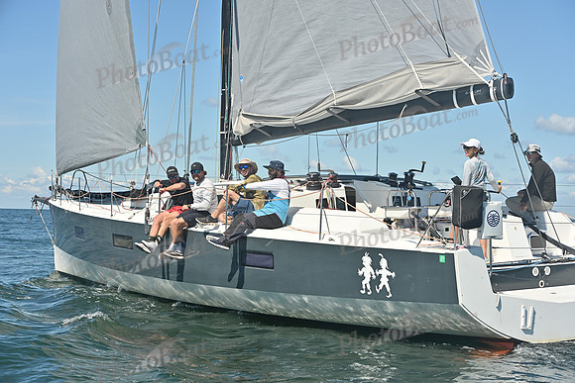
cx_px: 288
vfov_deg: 19.5
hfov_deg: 28.8
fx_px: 1118
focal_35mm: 70
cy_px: 192
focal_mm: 70
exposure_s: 1/1600
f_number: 7.1
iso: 250
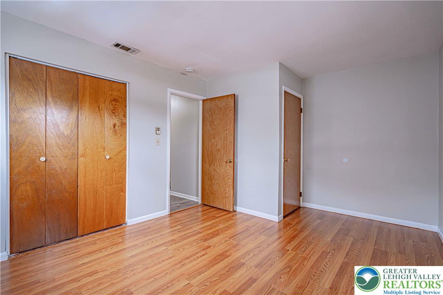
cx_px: 222
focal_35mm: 16
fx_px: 197
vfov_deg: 73.7
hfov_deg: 96.8
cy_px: 148
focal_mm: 16
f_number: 4
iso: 800
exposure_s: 1/200
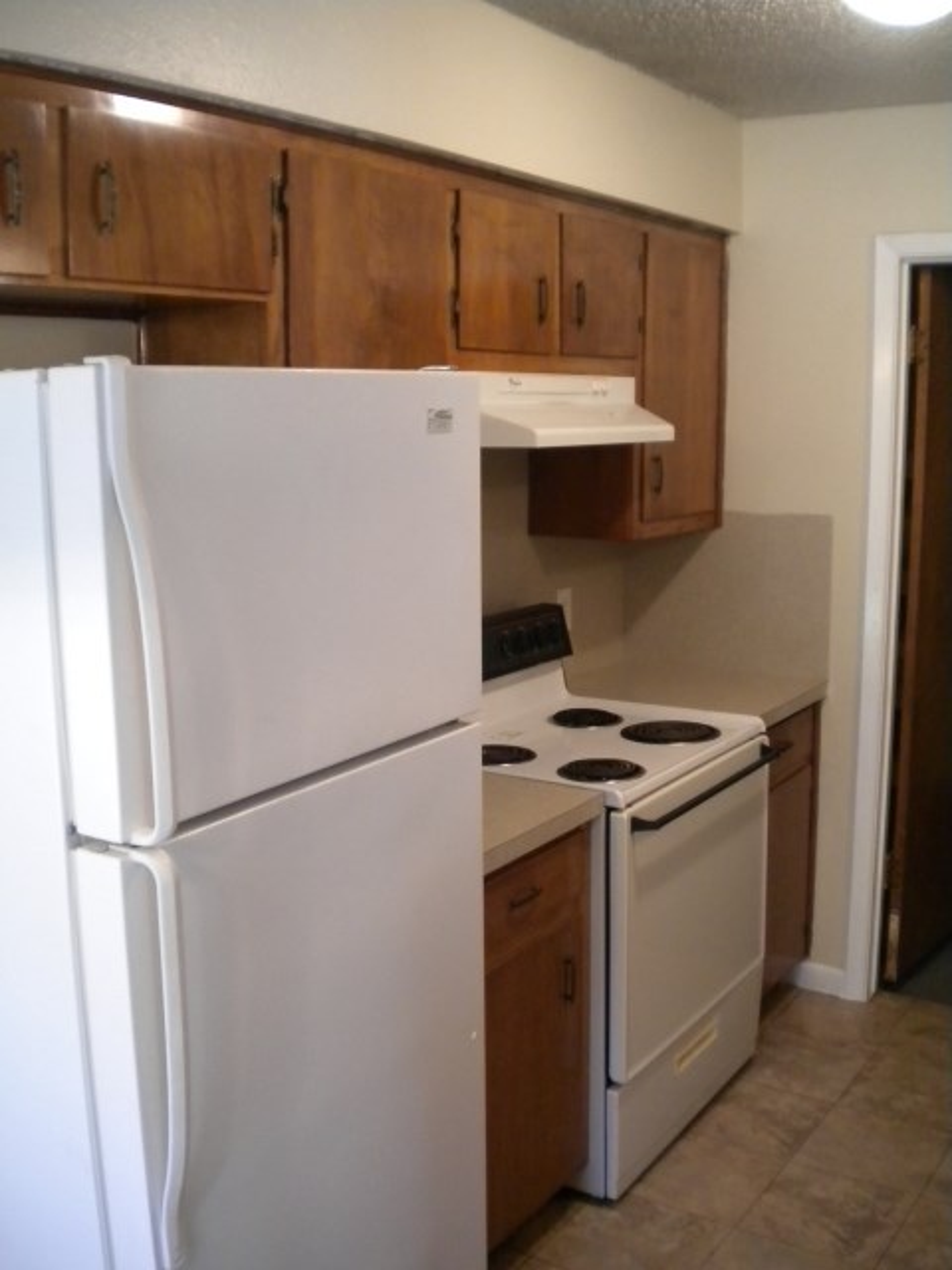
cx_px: 476
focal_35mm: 35
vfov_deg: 52.6
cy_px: 635
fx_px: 1283
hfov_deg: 40.7
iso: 400
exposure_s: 1/24.8
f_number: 3.1
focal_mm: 6.3
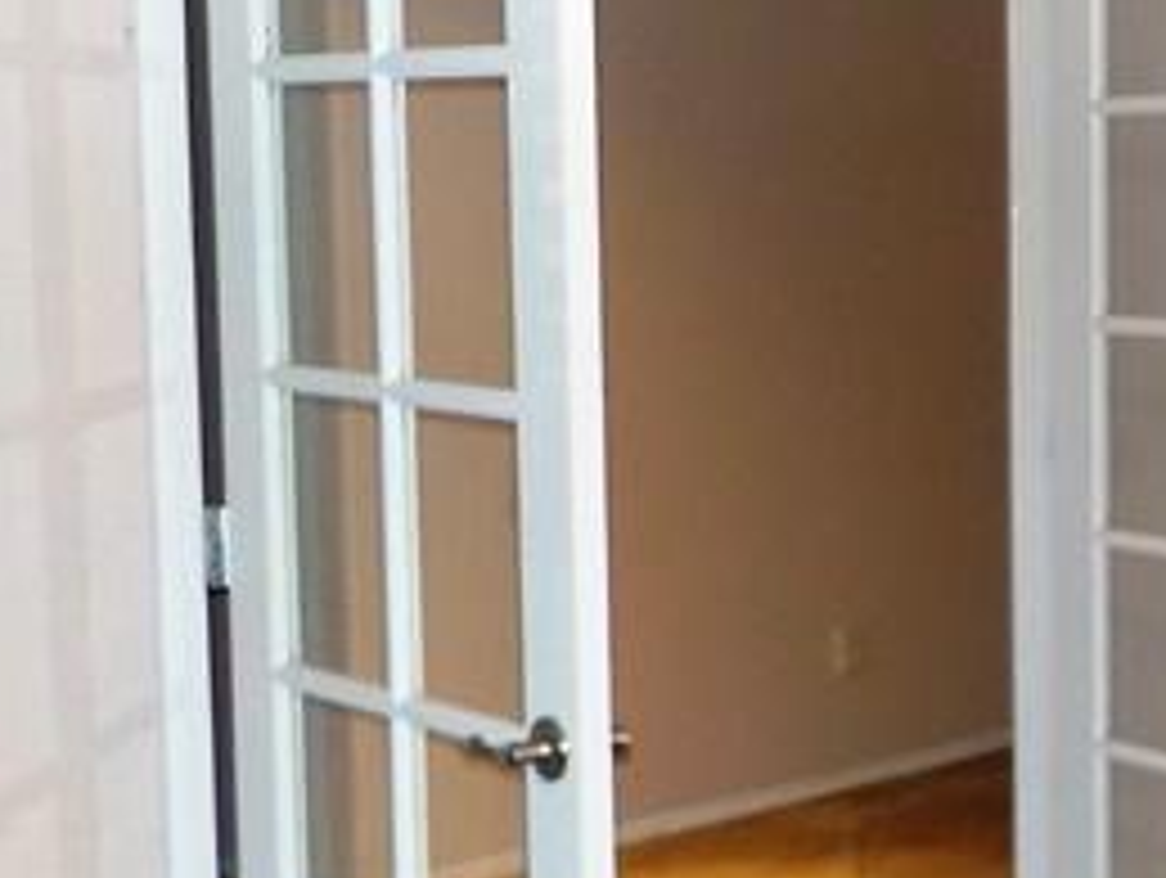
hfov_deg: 24.5
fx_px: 2496
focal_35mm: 74
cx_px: 1292
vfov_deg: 19.9
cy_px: 495
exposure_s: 1/30
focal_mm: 4.1
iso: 220
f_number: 3.3
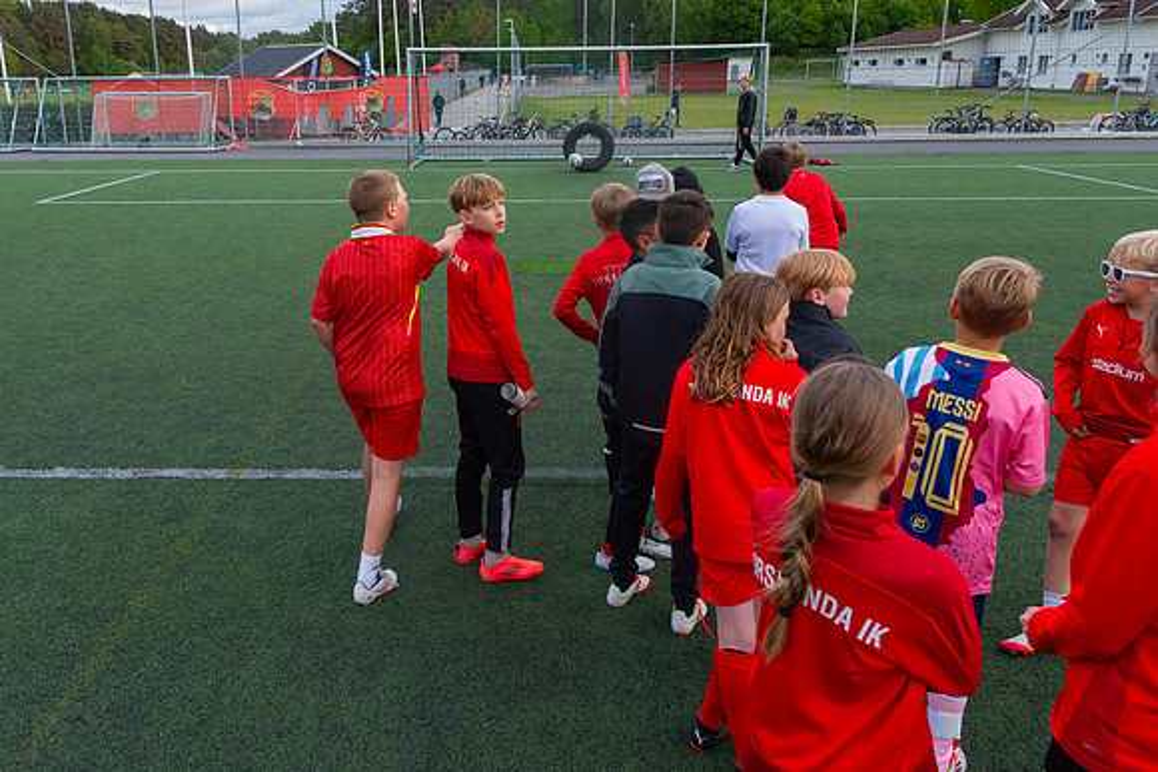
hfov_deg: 63.3
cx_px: 489
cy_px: 333
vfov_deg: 44.9
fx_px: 933
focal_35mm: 29
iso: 720
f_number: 6.3
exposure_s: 1/400
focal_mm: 24
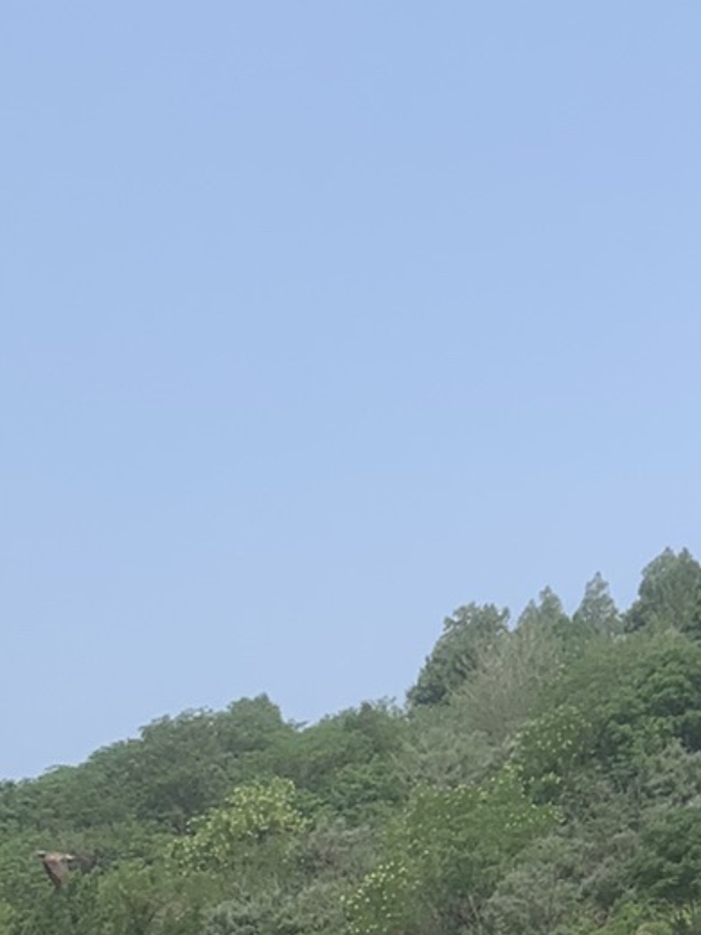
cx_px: 1060
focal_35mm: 100
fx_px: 2700
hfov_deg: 13.9
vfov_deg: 19.6
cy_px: 394
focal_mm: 4.25
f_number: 1.8
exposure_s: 1/2421
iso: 25
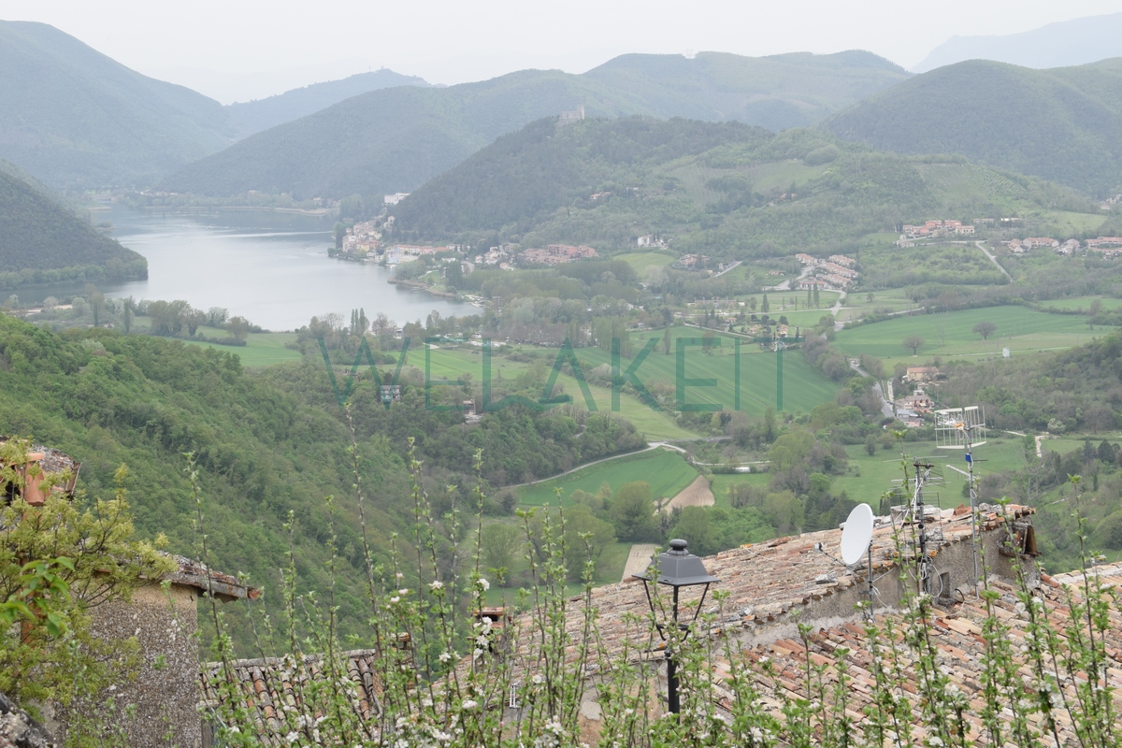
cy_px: 374
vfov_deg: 16.6
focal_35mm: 82
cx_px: 561
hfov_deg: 24.6
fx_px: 2571
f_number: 8
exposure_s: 1/250
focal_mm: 55
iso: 280
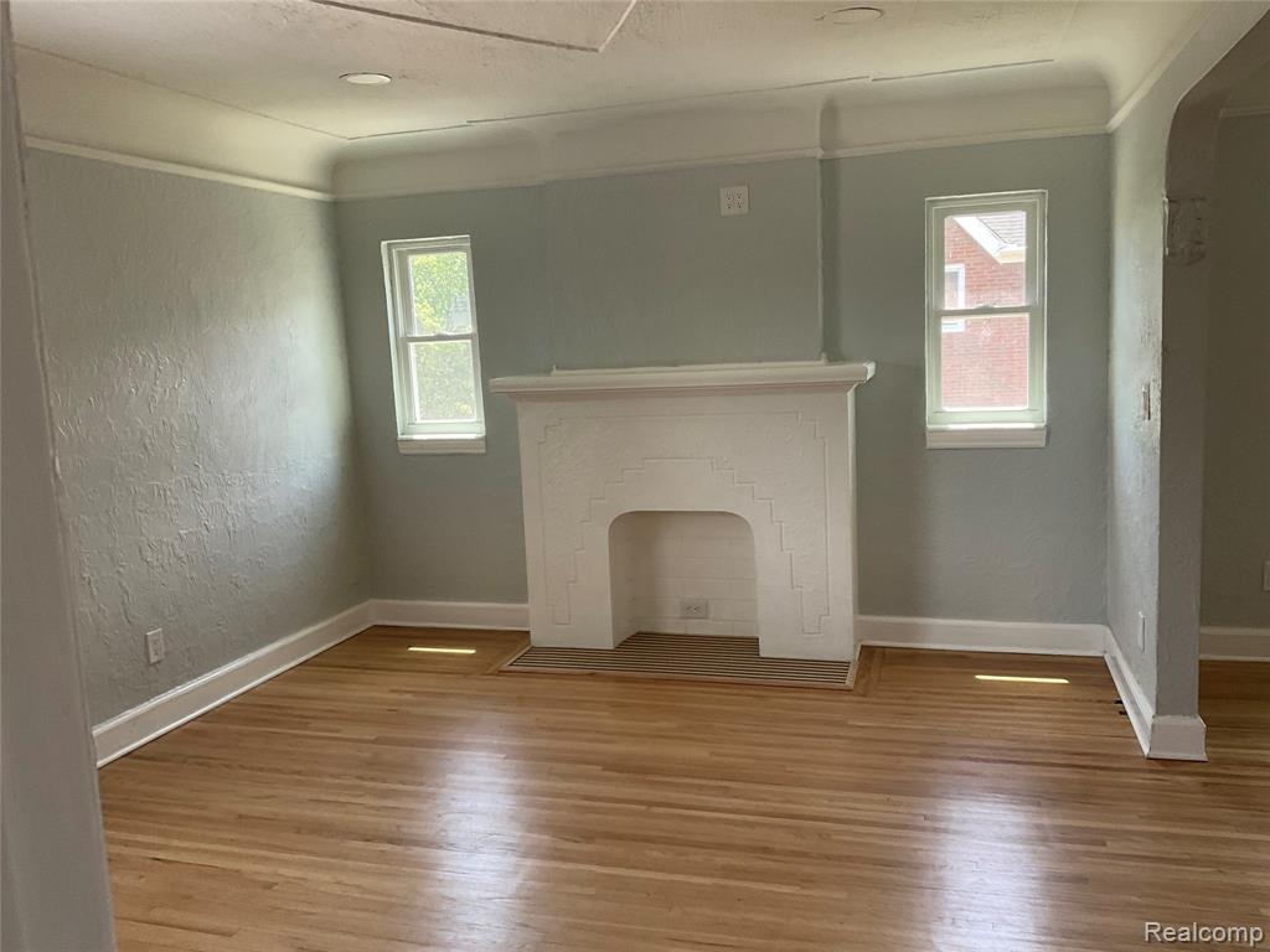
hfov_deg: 61.7
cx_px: 635
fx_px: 1064
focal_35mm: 29
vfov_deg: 48.2
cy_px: 476
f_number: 1.8
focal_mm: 3
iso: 64
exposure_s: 1/122
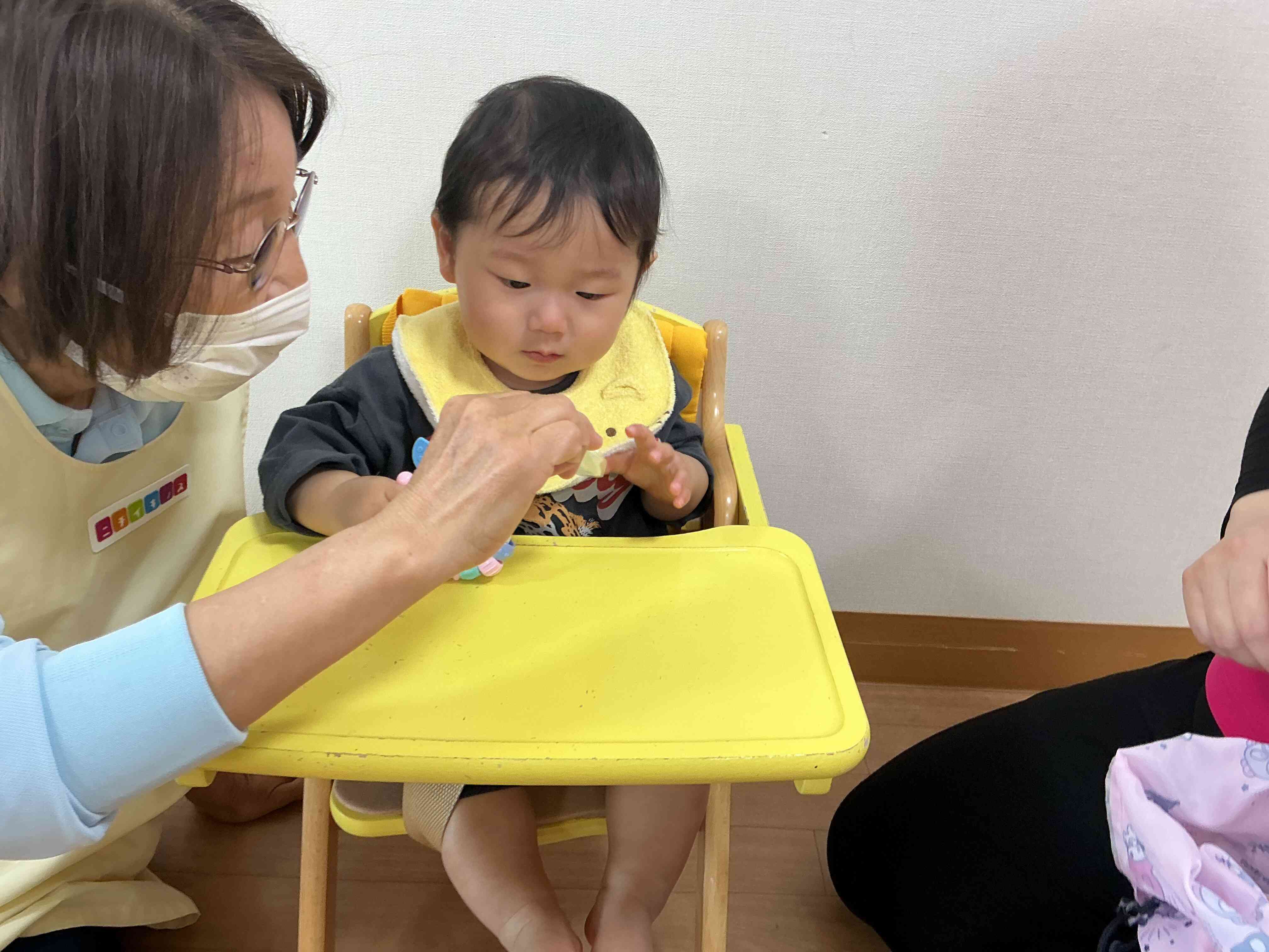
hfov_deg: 61.7
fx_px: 1063
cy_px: 476
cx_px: 634
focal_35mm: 29
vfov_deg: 48.2
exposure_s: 1/60
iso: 50
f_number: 1.8
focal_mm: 3
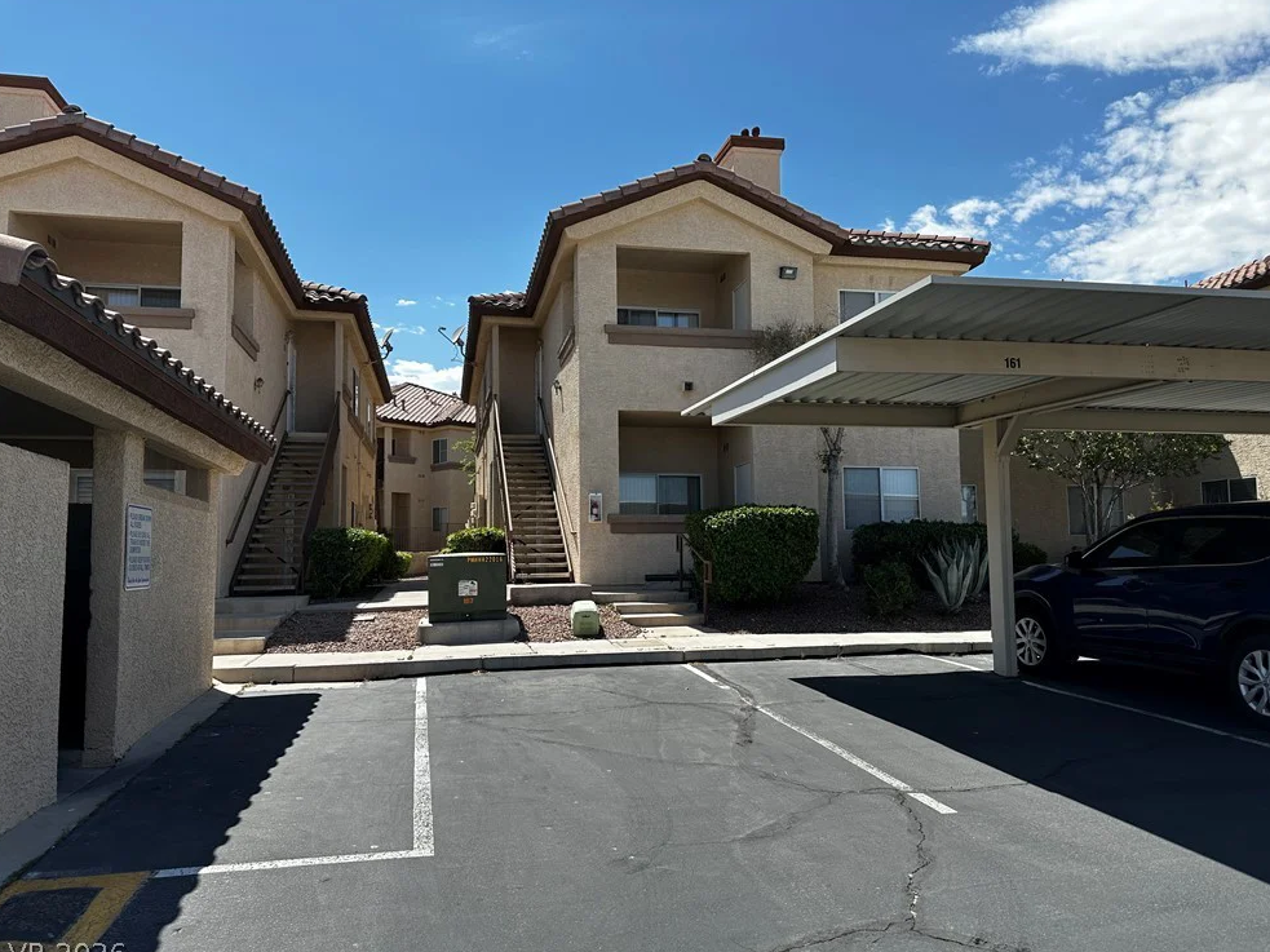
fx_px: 917
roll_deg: +0.7
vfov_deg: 54.9
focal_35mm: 25
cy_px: 479
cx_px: 647
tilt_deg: +5.6
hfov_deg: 69.4
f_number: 1.78
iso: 80
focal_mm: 6.86
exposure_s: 1/4348
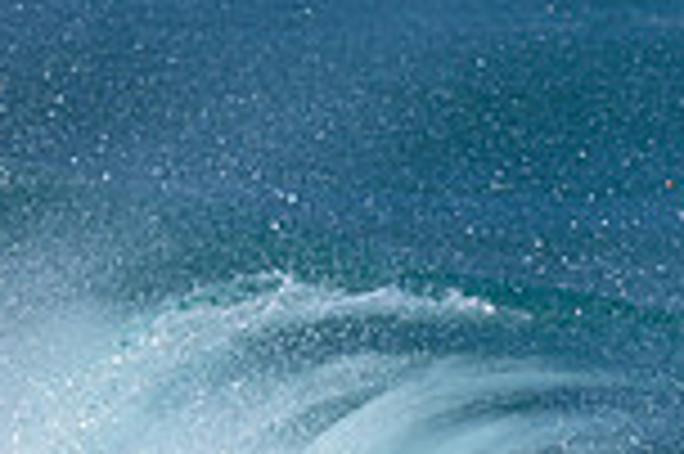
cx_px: 950
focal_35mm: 3058
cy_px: 865
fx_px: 58039
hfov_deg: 0.7
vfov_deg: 0.4
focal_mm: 800
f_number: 6.3
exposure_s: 1/2000
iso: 220
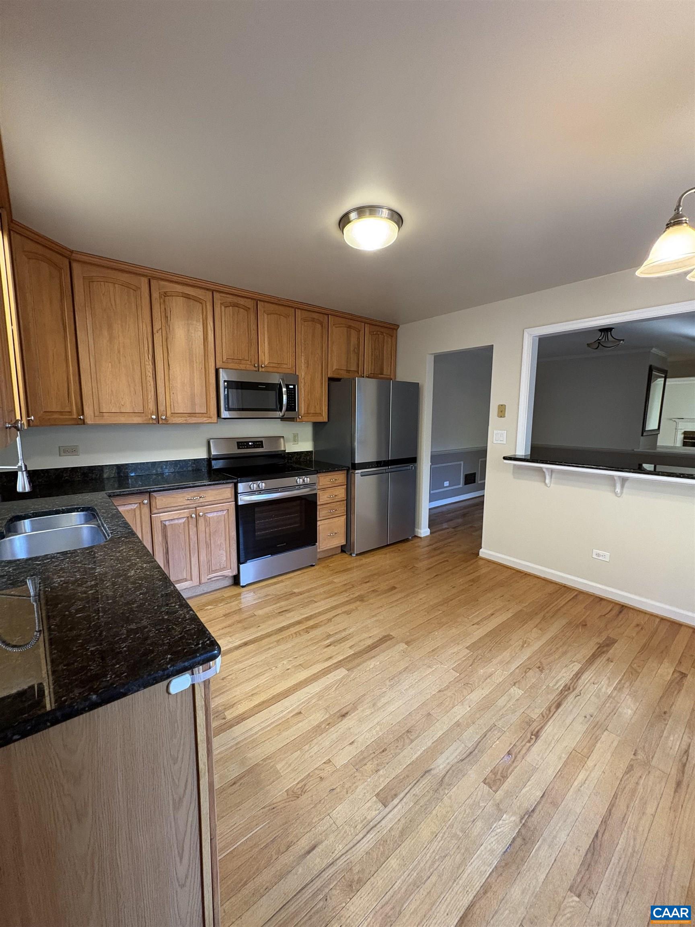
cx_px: 348
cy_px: 464
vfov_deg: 102.1
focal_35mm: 14
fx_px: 375
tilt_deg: -7.6
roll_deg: -0.1
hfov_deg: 85.7
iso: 400
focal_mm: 2.22
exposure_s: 1/60
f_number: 2.2
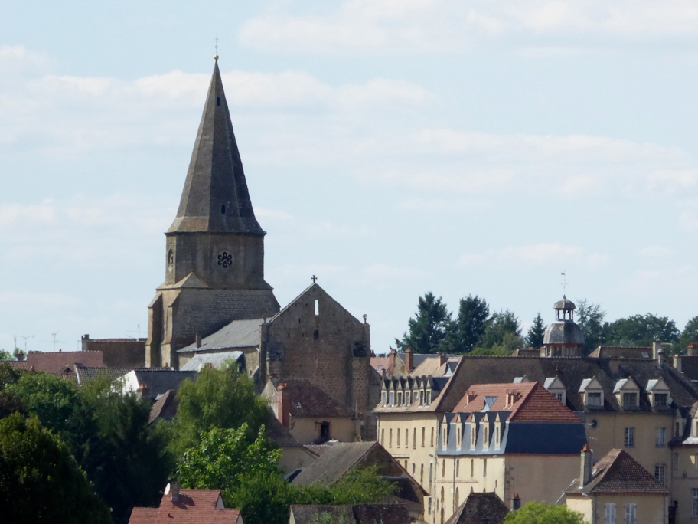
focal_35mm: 419
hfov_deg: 4.7
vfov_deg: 3.5
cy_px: 270
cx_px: 315
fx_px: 8449
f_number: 6.3
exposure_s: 1/2000
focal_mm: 66.8
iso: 800
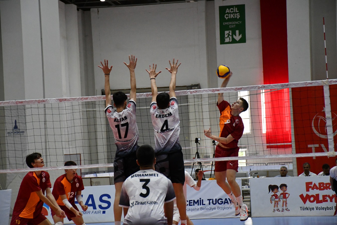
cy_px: 112
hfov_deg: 17.1
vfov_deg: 11.4
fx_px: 1123
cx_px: 168
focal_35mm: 120
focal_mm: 80
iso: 5600
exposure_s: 1/500
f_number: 5.3
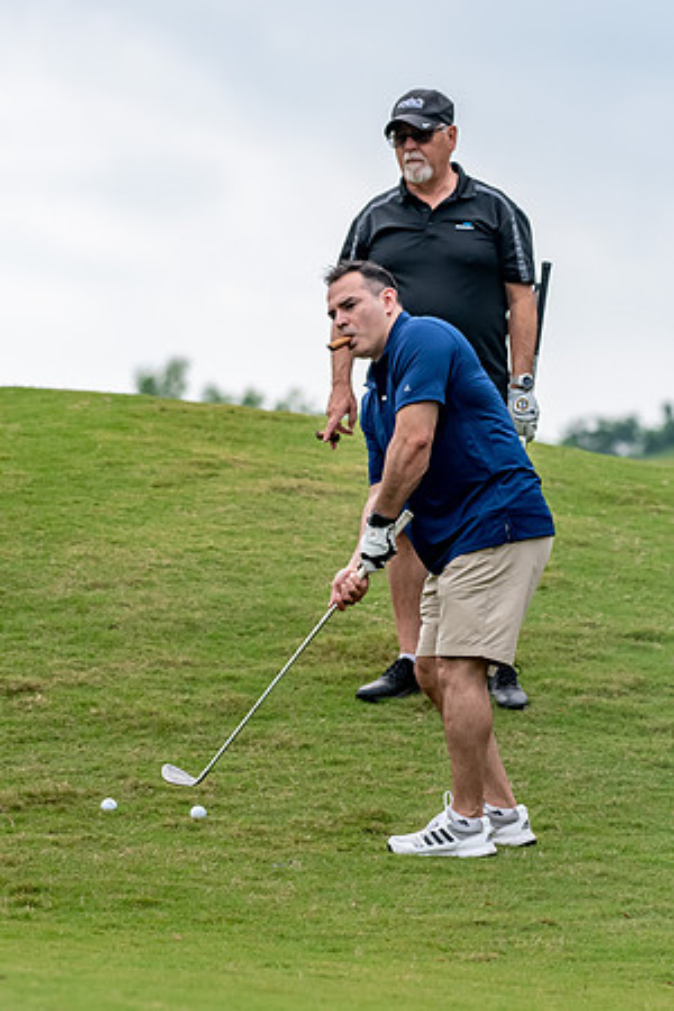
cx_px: 337
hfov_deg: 4.4
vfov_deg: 6.5
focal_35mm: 315
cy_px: 506
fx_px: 8846
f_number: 5.6
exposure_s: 1/2000
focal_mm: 210
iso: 1250
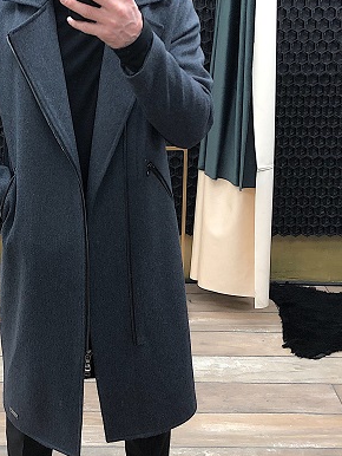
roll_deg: -0.4
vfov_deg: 33.1
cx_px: 92
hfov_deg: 25.0
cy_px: 176
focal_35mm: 58
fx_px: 763
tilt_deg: -16.3
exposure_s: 1/33
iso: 32
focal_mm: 4
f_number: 1.8
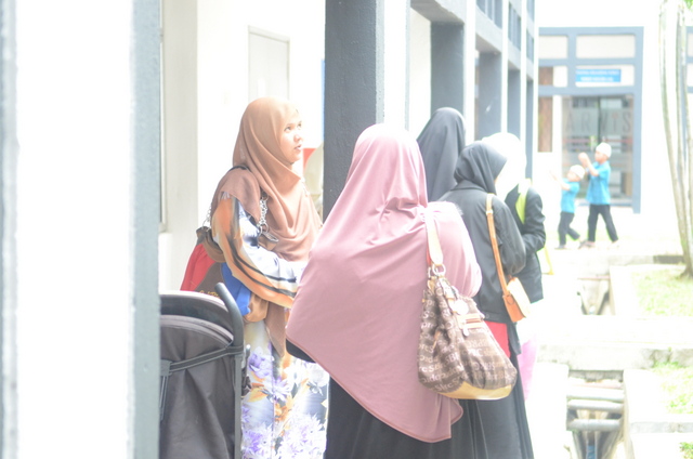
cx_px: 346
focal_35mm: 82
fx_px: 1585
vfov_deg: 16.5
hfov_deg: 24.7
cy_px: 230
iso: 1600
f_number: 2.8
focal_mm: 55
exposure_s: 1/250
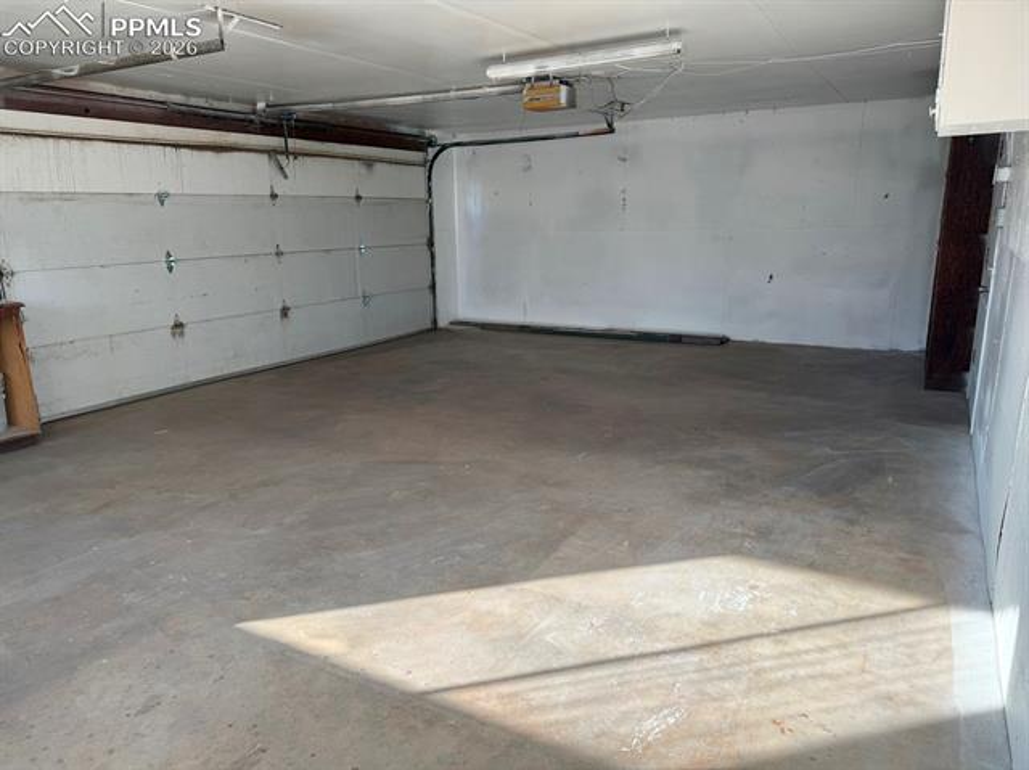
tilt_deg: -13.0
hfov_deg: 71.6
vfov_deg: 56.8
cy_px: 385
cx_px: 514
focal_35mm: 24
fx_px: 713
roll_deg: +0.6
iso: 100
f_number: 1.78
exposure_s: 1/251
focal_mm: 6.76
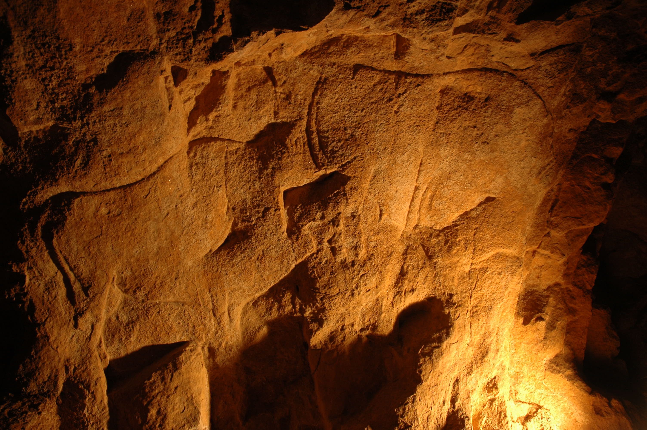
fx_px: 485
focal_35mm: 27
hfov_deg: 67.4
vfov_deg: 47.8
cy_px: 215
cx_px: 324
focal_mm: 18
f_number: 3.5
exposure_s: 1/25
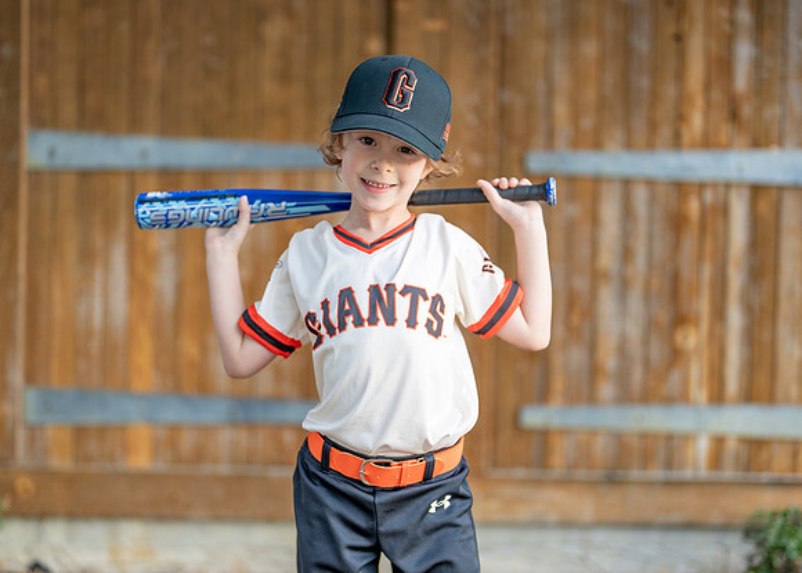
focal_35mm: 56
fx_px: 1283
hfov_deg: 34.7
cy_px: 297
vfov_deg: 25.1
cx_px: 400
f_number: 1.2
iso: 100
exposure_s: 1/640
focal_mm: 50
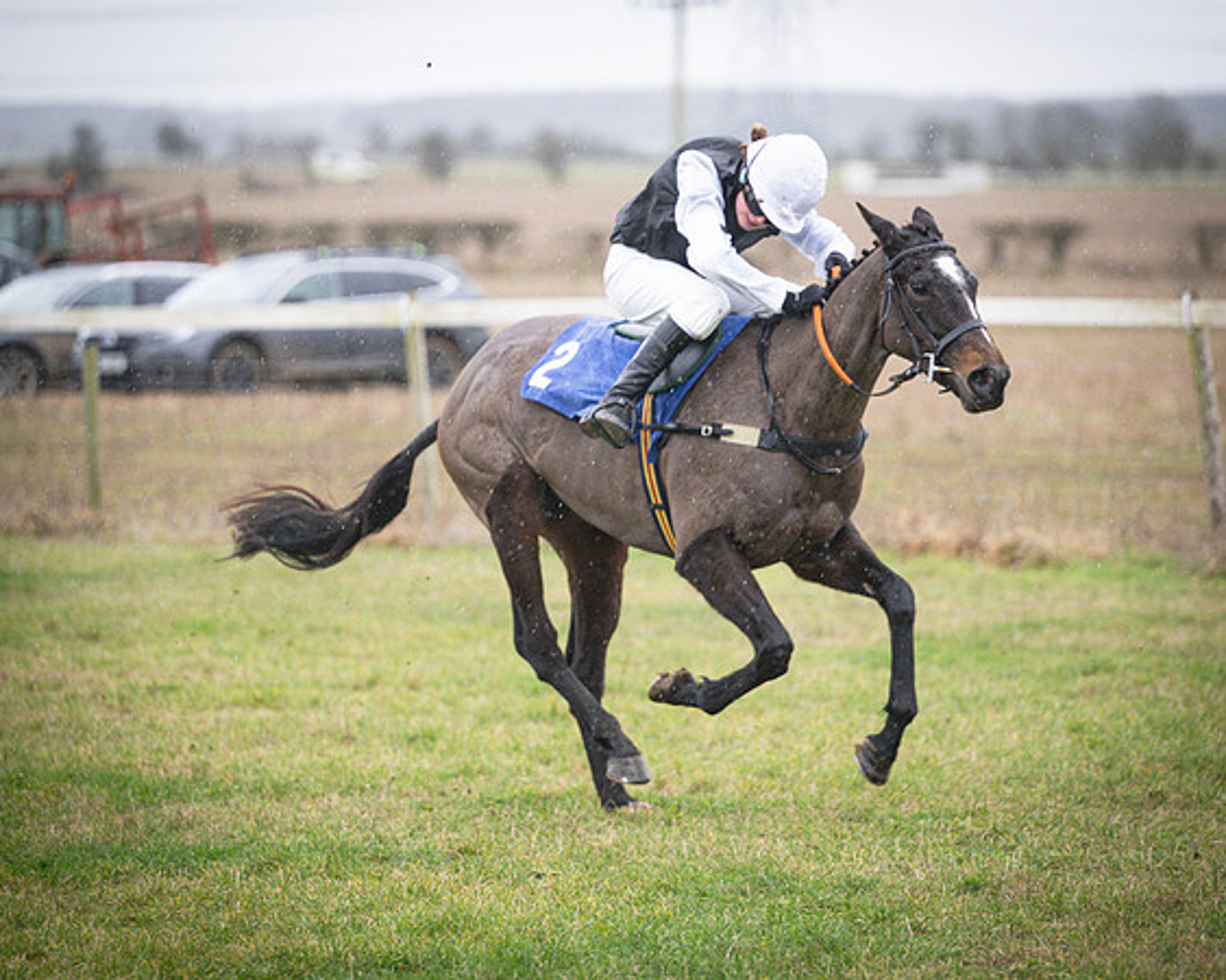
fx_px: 6881
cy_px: 471
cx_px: 592
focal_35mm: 190
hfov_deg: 10.2
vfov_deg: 8.1
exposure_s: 1/1000
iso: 1250
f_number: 2.8
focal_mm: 145
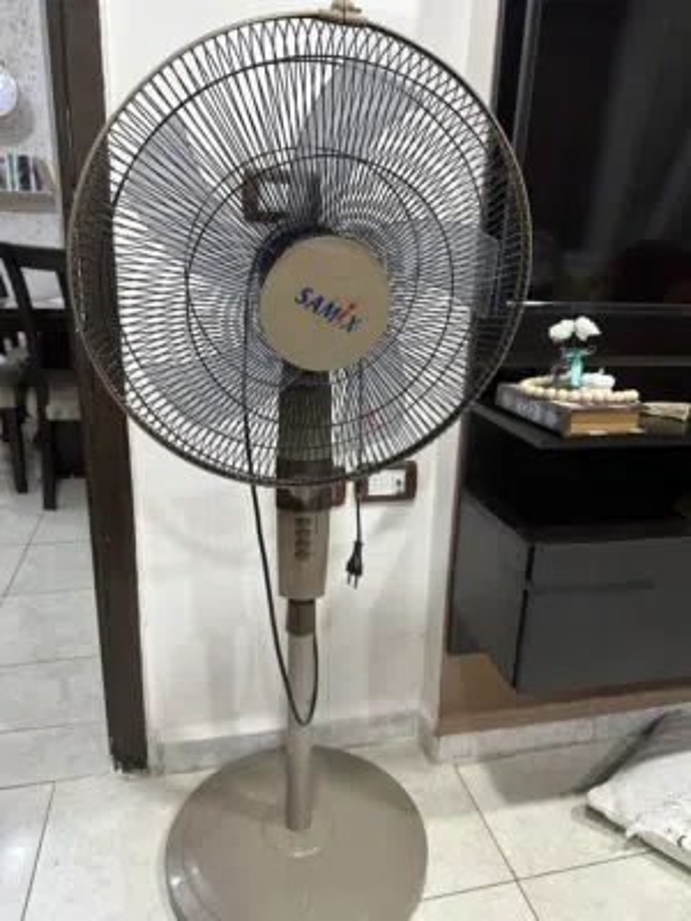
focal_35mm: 24
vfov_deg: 71.6
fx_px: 639
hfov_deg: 56.8
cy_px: 460
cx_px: 346
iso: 250
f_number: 1.78
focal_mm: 6.86
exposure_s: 1/50
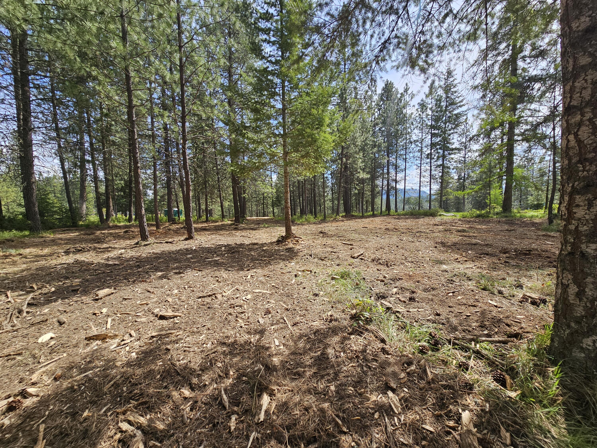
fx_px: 224
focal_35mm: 13
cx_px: 298
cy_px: 224
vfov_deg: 89.9
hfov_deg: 106.2
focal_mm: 2.2
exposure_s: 1/880
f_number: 2.2
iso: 50
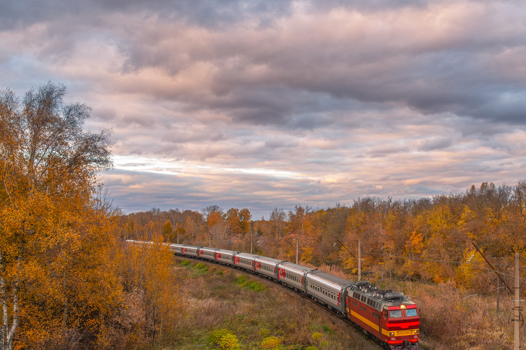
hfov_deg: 38.1
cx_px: 310
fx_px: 760
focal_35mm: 52
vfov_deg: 25.7
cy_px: 253
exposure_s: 1/500
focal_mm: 34
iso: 640
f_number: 6.3
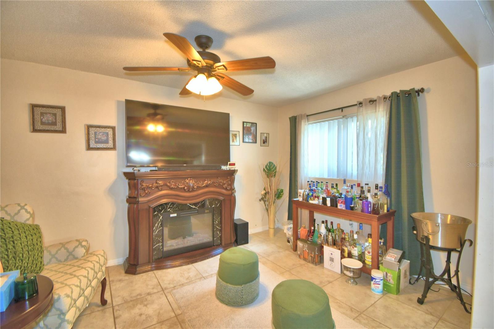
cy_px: 164
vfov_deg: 77.3
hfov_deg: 100.4
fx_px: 206
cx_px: 247
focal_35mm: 15
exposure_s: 1/30
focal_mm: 10
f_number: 4.5
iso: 320
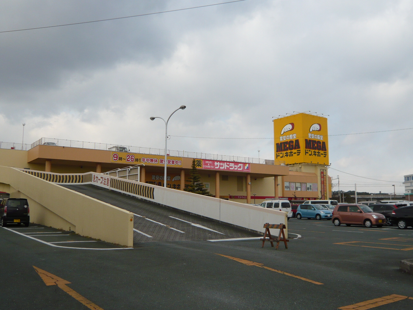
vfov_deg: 44.2
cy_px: 155
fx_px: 382
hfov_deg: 56.8
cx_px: 206
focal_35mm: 32
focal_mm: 4.6
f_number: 2.8
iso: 100
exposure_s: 1/640
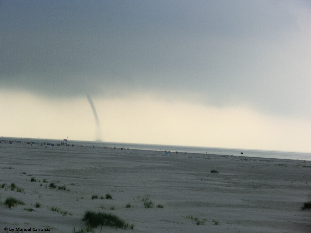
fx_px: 1366
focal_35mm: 152
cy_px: 116
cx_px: 156
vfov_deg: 9.8
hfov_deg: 13.0
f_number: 5.9
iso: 100
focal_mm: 26.91
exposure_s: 1/100
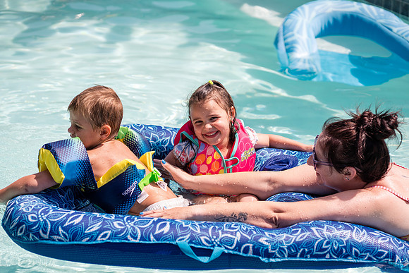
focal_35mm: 85
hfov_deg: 23.9
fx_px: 966
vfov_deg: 16.1
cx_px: 204
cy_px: 136
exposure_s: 1/4000
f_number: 3.2
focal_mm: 85
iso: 200
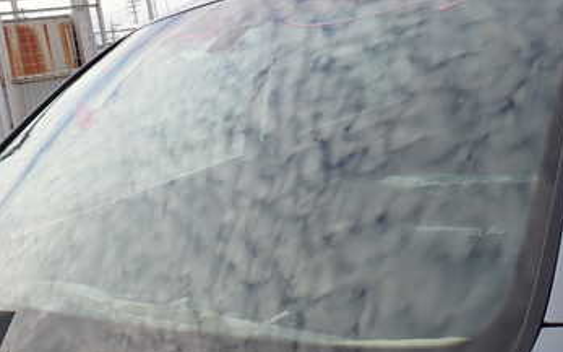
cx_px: 251
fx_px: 844
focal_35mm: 55
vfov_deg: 23.5
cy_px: 156
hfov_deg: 36.8
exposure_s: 1/320
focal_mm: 5.4
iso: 100
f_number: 3.2
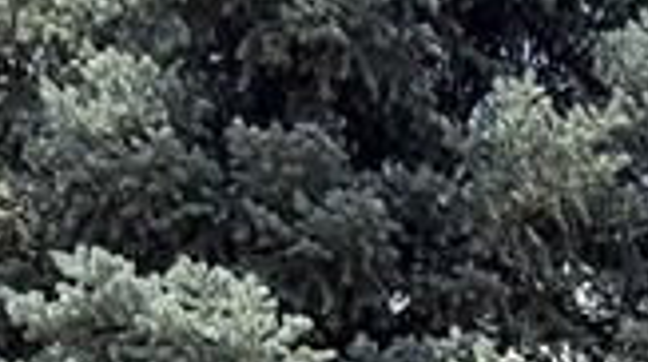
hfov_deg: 31.9
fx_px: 1029
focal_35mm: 60
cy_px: 853
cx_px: 664
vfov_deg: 14.1
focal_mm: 2.22
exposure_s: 1/442
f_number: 2.2
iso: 64
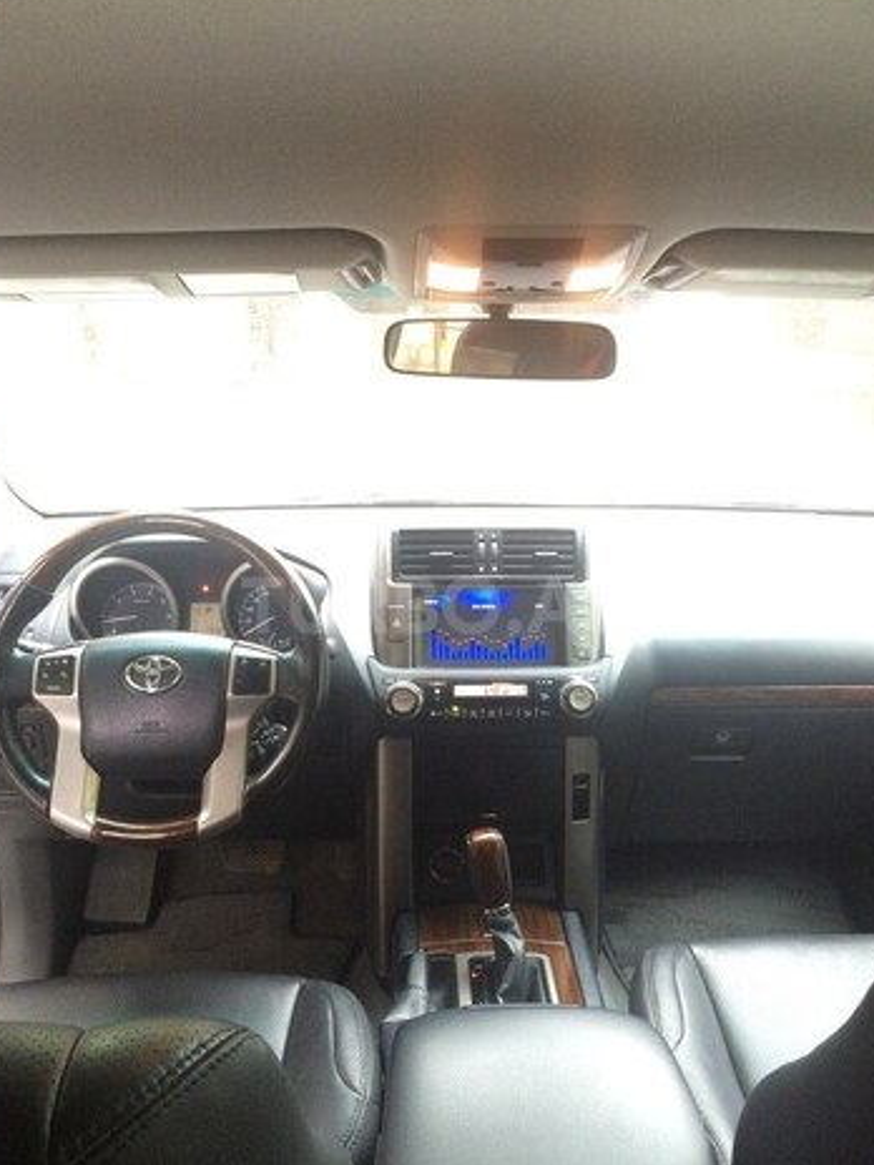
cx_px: 434
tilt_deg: -17.0
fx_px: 1044
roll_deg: -0.7
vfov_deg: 58.3
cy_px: 605
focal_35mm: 31
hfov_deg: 45.4
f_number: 2.2
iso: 320
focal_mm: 4.15
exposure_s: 1/33
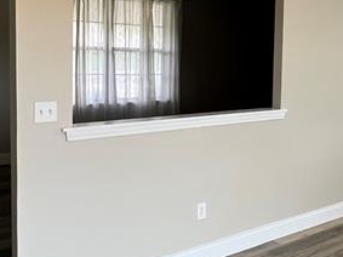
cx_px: 298
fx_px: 466
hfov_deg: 38.1
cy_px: 91
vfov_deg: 30.7
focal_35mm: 47
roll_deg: -2.0
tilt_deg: -5.5
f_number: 1.8
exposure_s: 1/120
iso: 200
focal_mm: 1.57
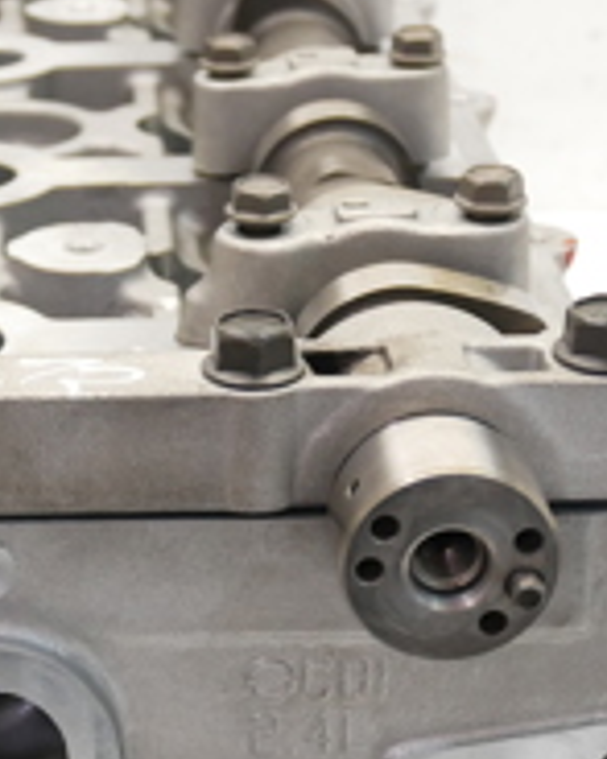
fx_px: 2292
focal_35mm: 102
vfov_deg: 18.8
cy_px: 421
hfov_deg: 14.8
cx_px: -29
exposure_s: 1/60
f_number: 3.8
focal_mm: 15
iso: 640
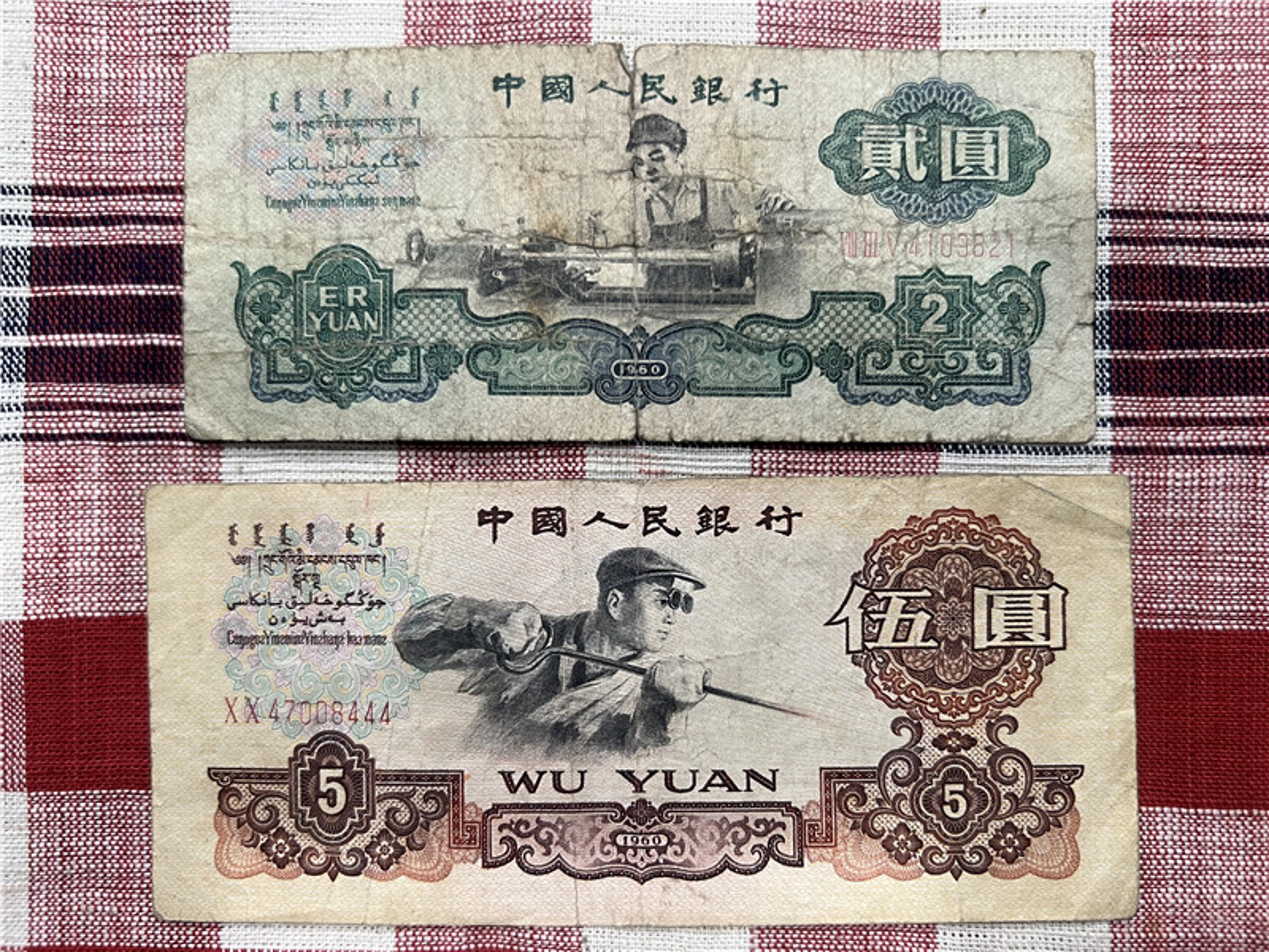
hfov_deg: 67.3
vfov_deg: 53.1
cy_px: 476
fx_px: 953
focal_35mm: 26
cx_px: 634
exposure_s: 1/50
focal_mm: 5.7
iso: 80
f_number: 1.5
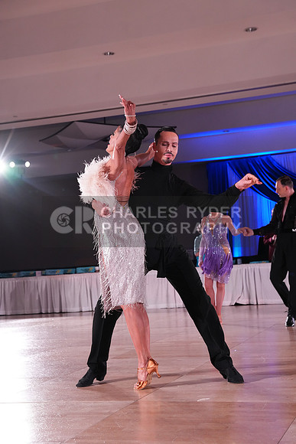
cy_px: 222
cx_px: 148
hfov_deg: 22.9
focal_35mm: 59
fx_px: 730
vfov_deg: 33.8
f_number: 5
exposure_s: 1/250
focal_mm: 59.2
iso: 3200
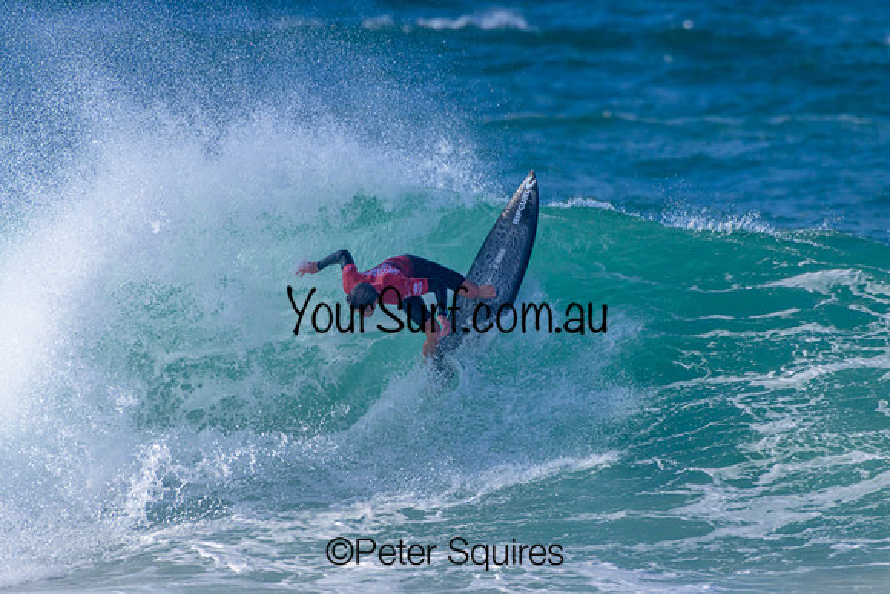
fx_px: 24727
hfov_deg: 2.1
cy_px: 297
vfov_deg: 1.4
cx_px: 445
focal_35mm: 1000
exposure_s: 1/2500
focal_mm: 1000
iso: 900
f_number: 11
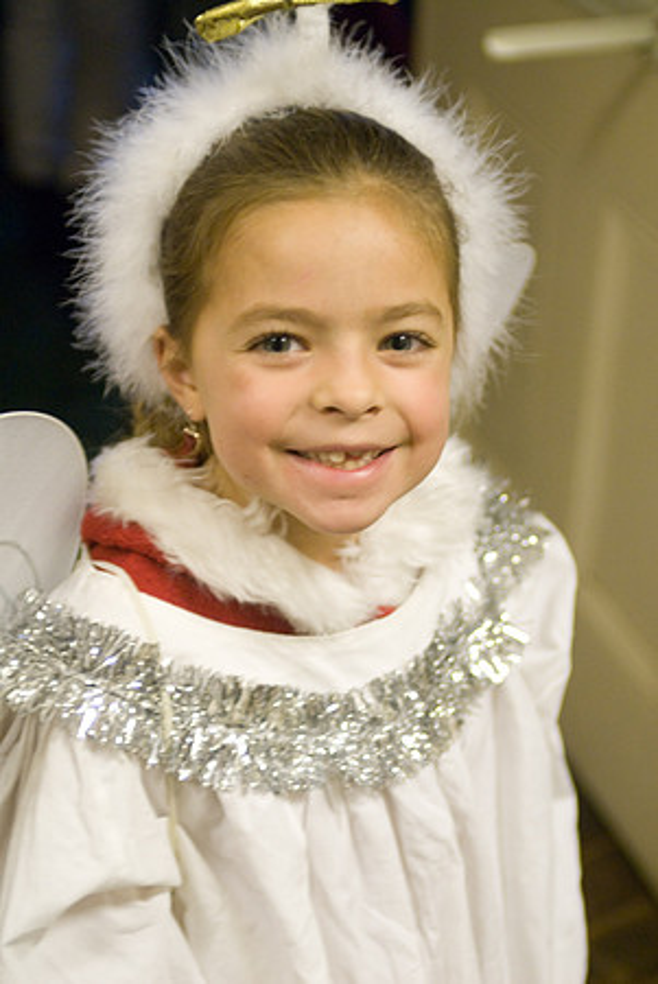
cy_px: 492
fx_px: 1969
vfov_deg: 28.0
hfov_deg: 19.0
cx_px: 329
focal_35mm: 72
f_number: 2.8
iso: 800
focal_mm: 48
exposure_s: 1/30
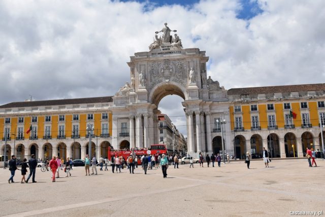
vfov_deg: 43.6
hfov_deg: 61.9
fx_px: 271
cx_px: 162
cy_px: 108
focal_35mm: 30
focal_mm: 20
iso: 100
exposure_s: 1/320
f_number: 9
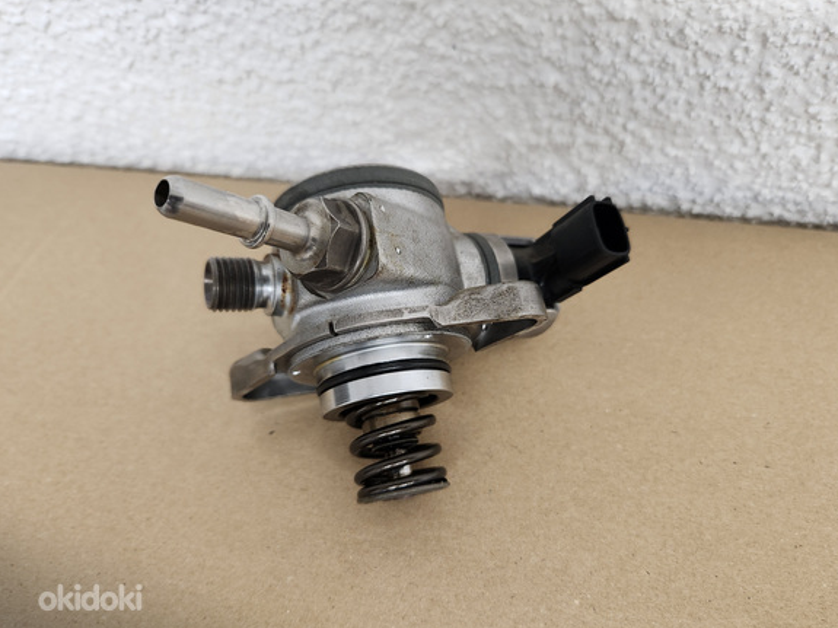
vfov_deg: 56.8
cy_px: 321
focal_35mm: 24
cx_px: 434
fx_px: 581
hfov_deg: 71.6
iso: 400
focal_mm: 5.4
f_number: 1.8
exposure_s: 1/100
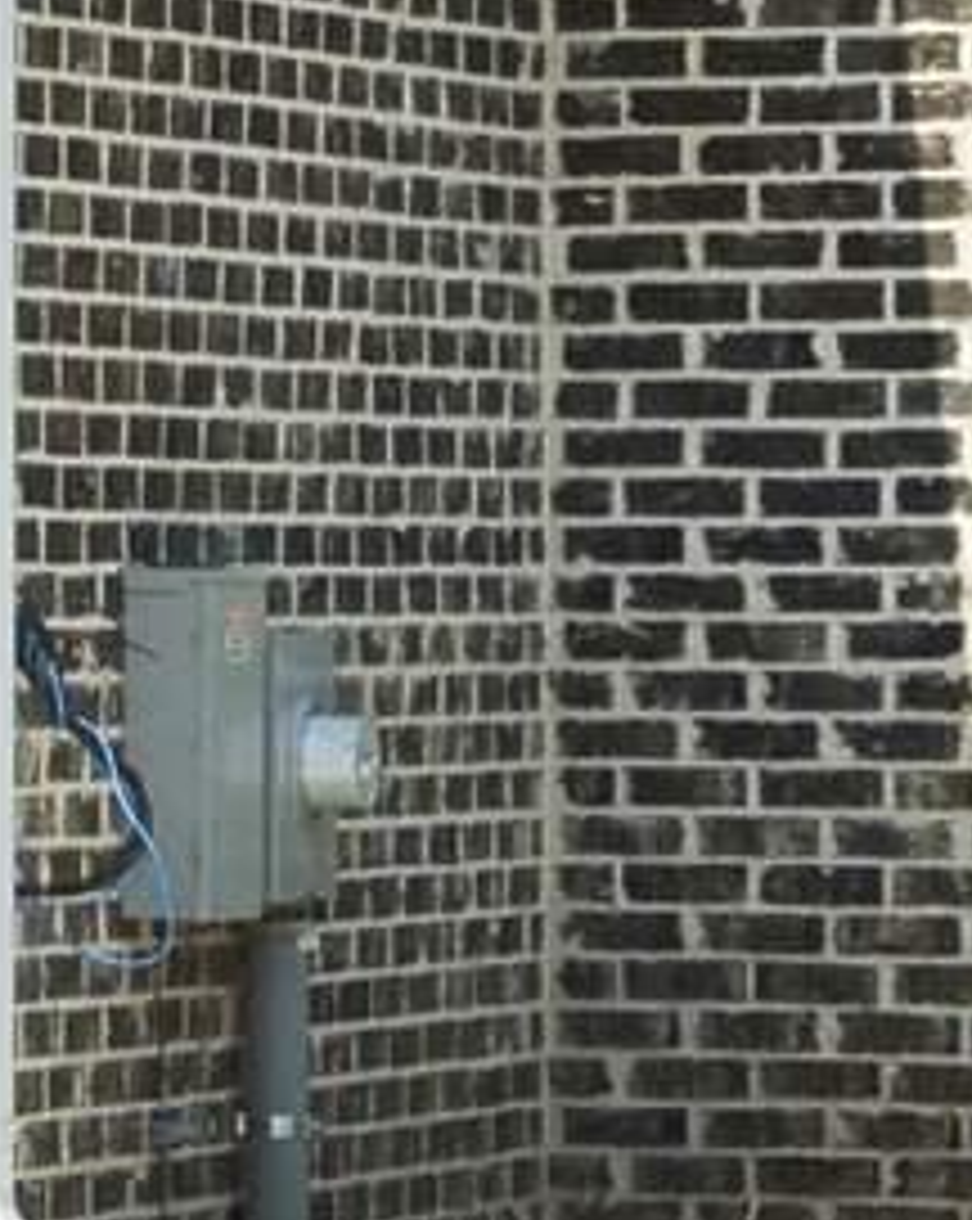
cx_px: -4095
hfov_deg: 4.3
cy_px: 675
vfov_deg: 6.3
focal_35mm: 309
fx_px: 11137
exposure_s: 1/320
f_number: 10
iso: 125
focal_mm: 29
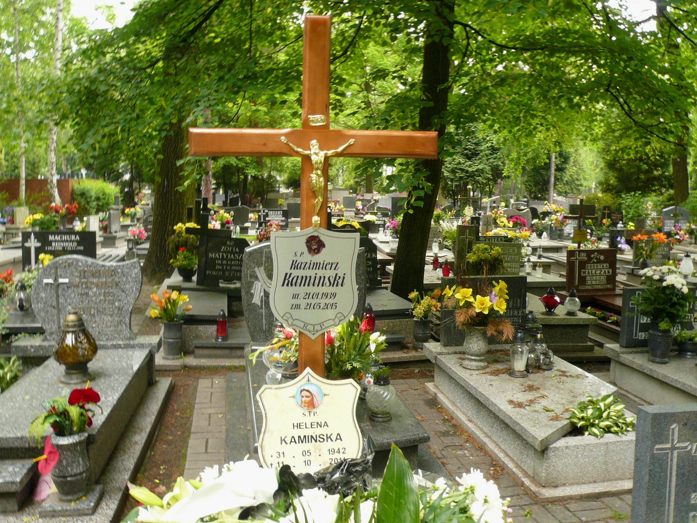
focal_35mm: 32
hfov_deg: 56.8
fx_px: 644
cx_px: 348
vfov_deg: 44.2
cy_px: 262
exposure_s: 1/15
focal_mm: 4.6
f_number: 2.8
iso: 100
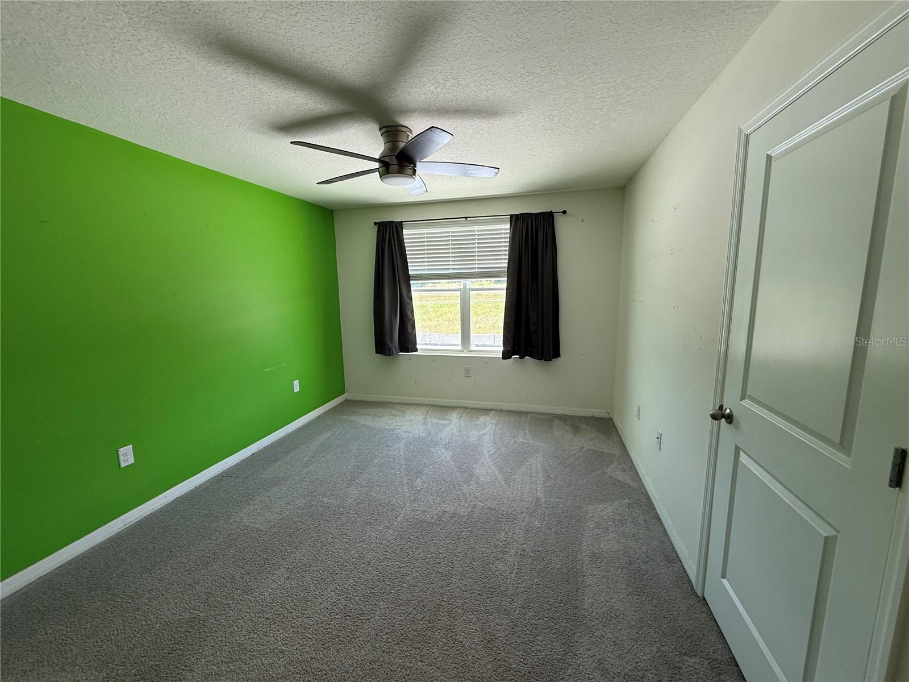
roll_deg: +0.6
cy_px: 341
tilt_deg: -8.8
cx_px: 454
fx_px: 368
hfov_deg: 102.1
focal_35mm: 14
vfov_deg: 85.7
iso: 125
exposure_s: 1/120
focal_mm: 2.22
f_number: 2.2
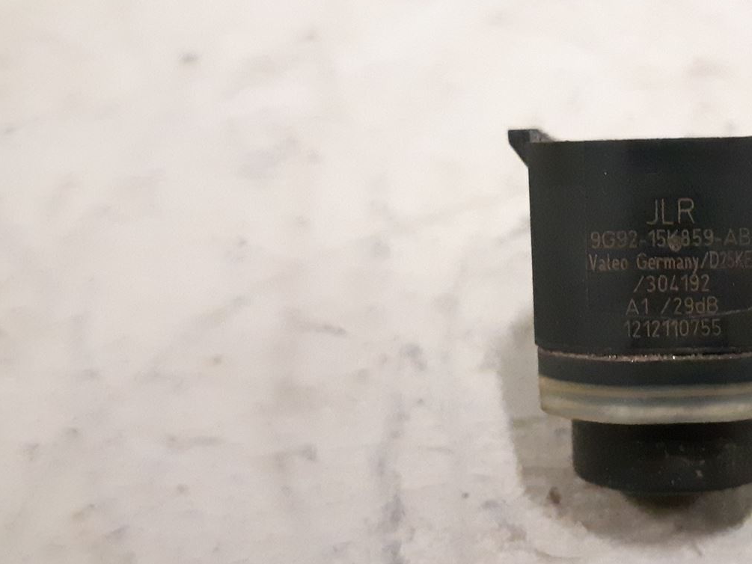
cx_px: 645
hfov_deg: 34.6
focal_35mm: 53
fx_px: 1152
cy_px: 305
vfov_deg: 27.5
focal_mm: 3.93
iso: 800
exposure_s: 1/100
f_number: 1.7
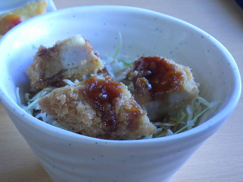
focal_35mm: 115
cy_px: 91
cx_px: 122
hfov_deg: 17.1
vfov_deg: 12.9
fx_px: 807
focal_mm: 20.6
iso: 1250
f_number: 5.2
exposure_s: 1/100
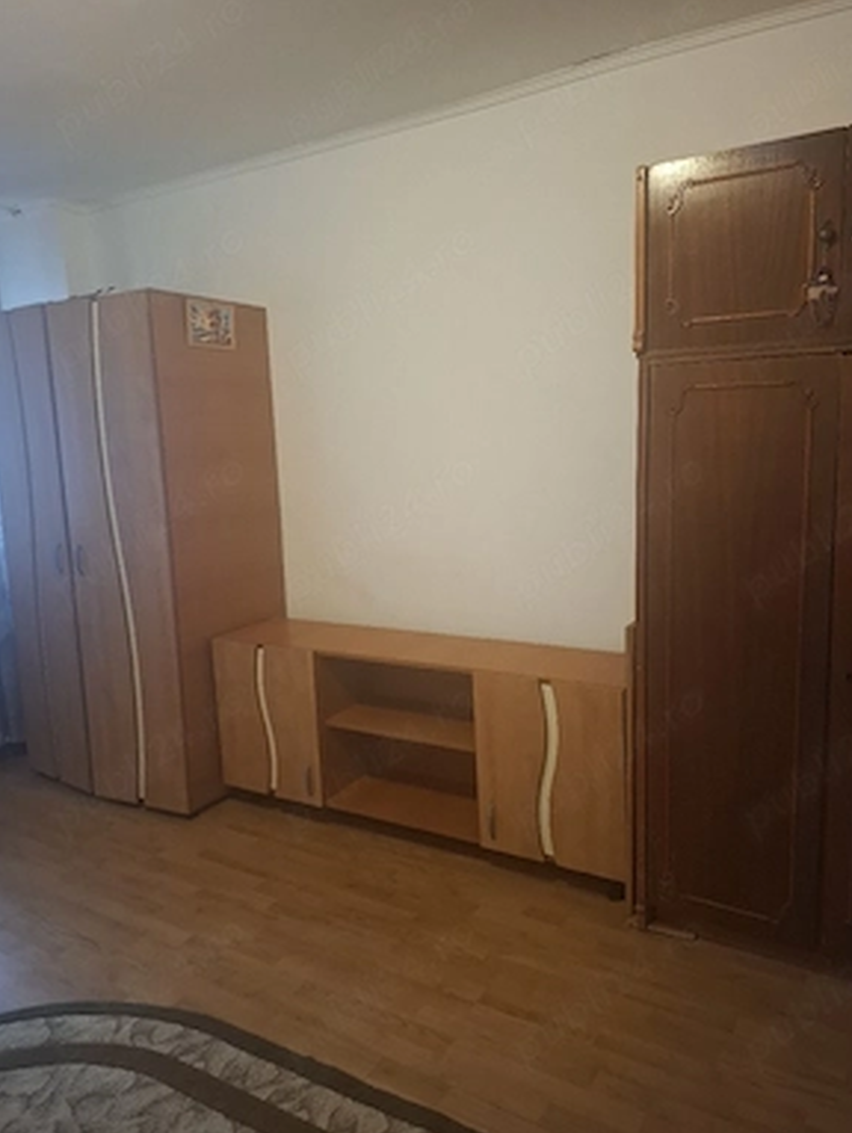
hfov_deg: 56.9
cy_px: 565
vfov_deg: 71.5
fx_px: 786
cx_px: 438
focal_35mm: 24
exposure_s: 1/24
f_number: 1.8
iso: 400
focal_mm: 5.54
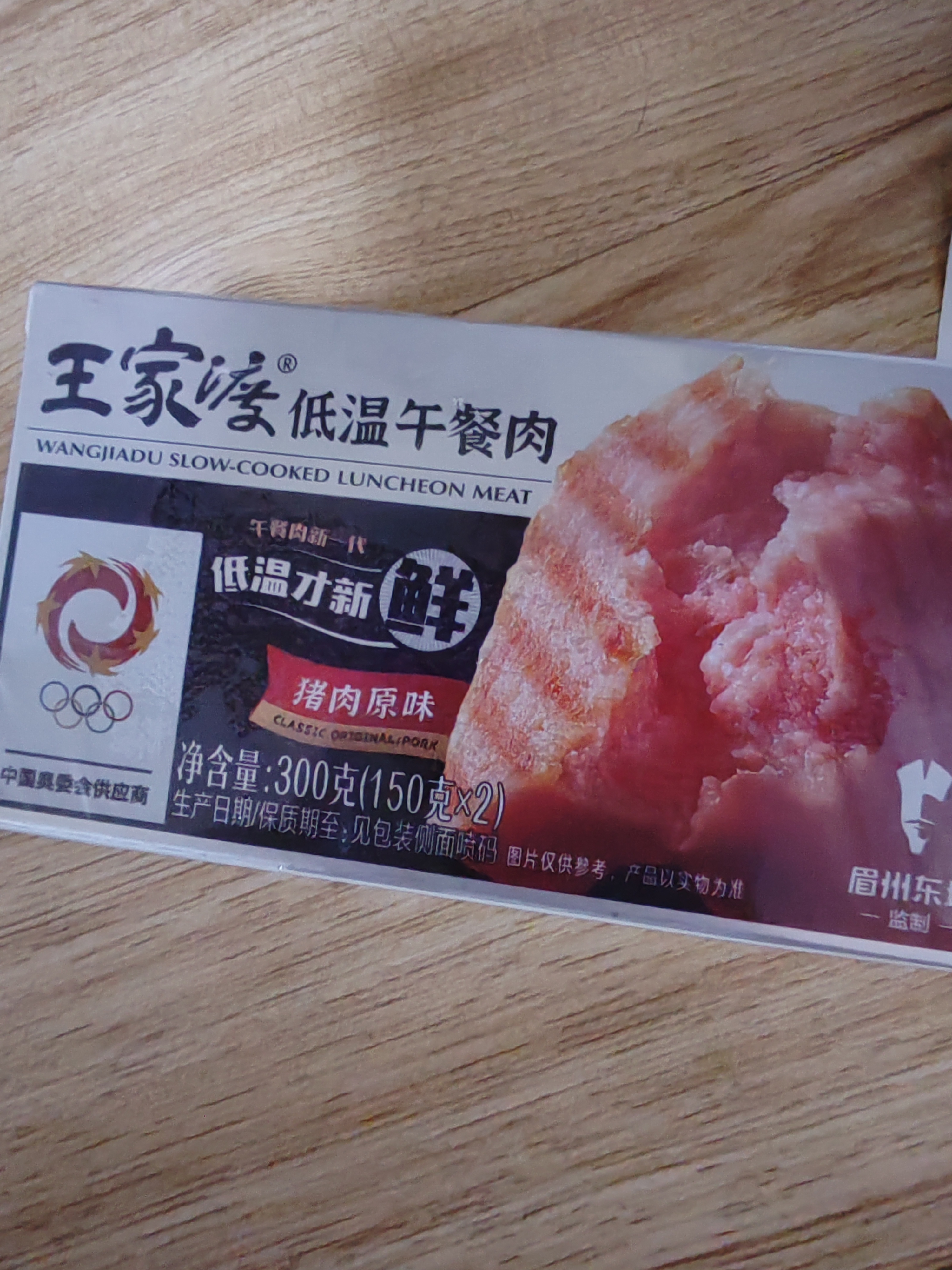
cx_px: 476
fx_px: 990
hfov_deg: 51.4
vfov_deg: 65.3
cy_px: 635
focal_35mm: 27
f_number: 2.2
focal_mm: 1.96
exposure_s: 1/20
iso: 2500
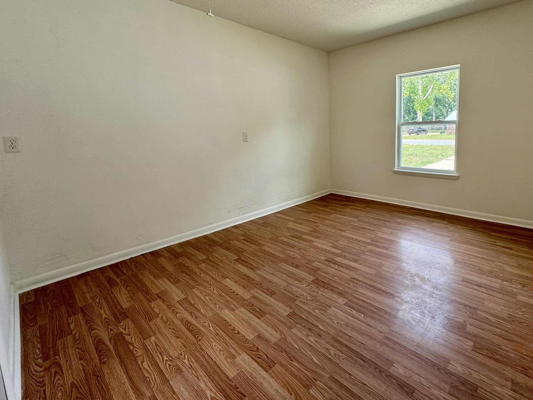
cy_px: 164
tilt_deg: -7.3
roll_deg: +1.5
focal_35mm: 17
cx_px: 314
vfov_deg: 74.1
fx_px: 262
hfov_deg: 90.1
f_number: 2.2
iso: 64
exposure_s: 1/120
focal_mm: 2.22
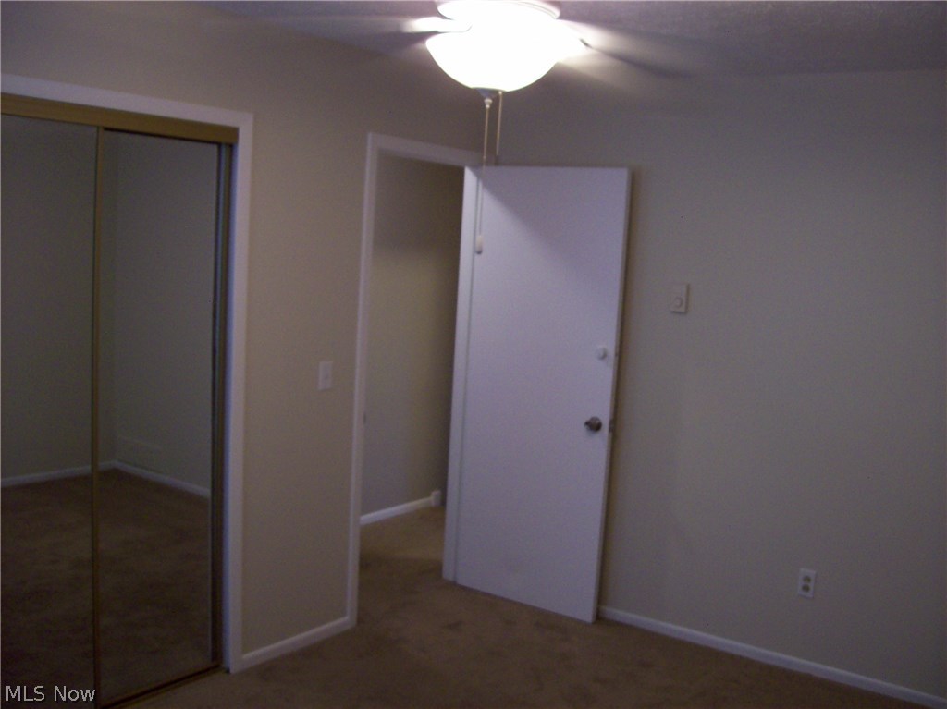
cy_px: 354
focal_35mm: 36
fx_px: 984
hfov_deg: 51.4
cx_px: 474
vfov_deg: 39.6
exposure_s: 1/8
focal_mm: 6
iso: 80
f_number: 2.7
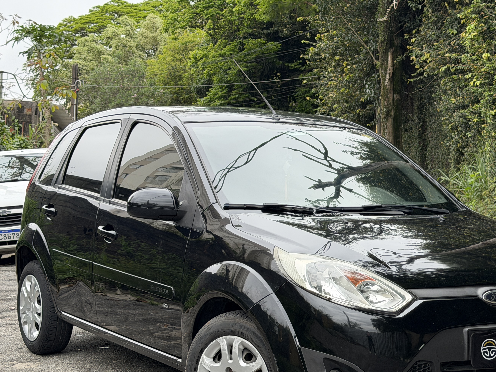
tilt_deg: +3.8
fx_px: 1060
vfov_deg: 19.9
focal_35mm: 74
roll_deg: +1.5
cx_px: 348
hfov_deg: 26.1
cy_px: 223
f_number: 1.78
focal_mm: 6.76
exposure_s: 1/726
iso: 80
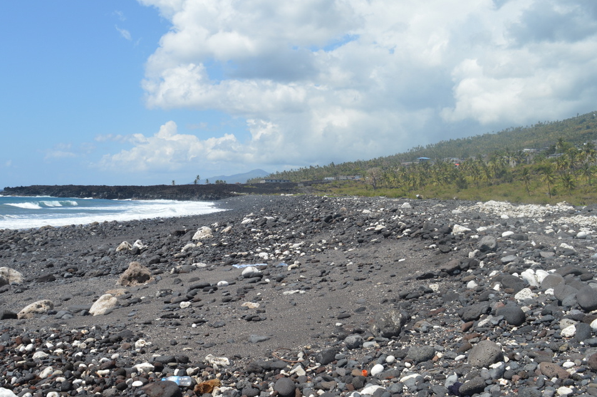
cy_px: 217
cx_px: 252
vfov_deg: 38.8
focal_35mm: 34
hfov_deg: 55.6
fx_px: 563
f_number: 9
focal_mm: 18
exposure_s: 1/320
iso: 100
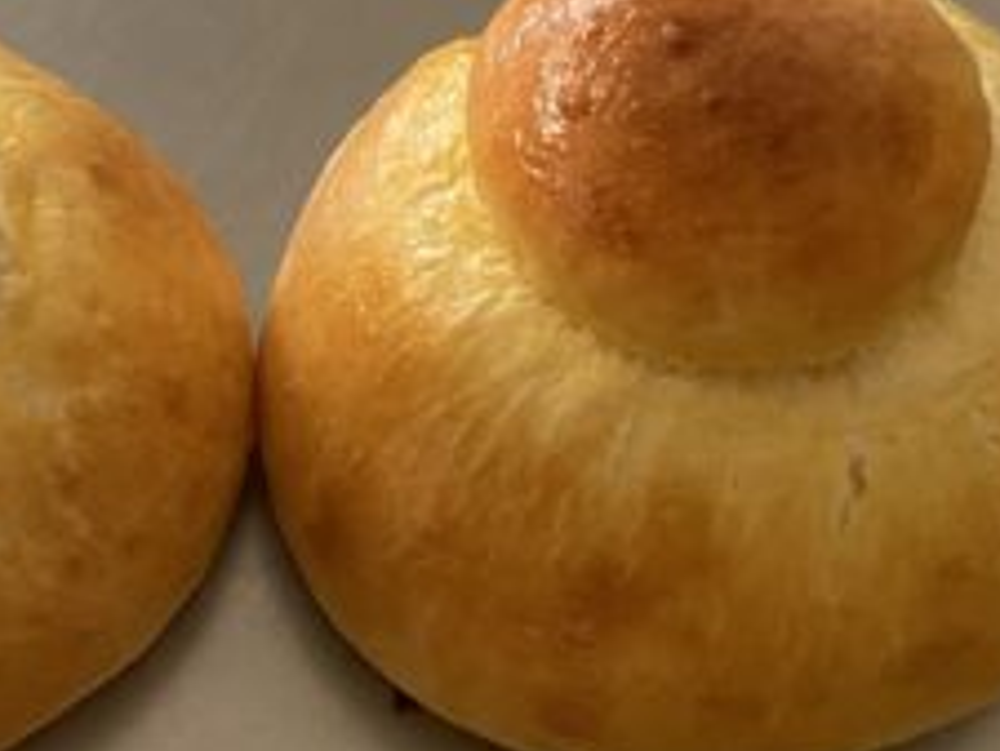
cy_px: 249
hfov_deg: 24.5
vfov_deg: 19.1
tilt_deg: -61.8
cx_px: 87
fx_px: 2226
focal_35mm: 77
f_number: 1.8
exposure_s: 1/60
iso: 250
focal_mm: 4.25
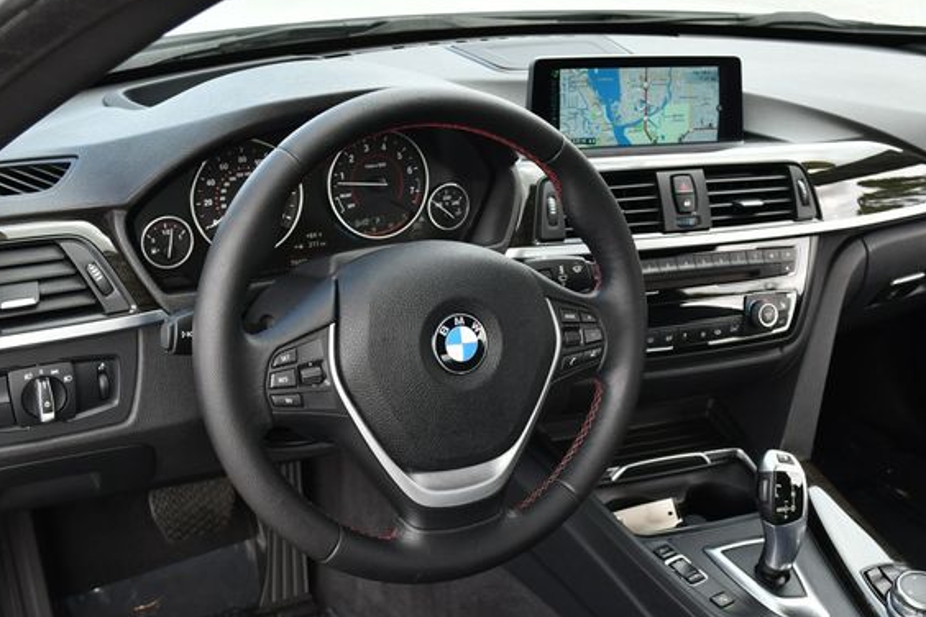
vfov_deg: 27.0
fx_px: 1286
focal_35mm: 50
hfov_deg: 39.6
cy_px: 327
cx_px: 483
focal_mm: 22
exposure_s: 1/250
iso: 400
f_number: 5
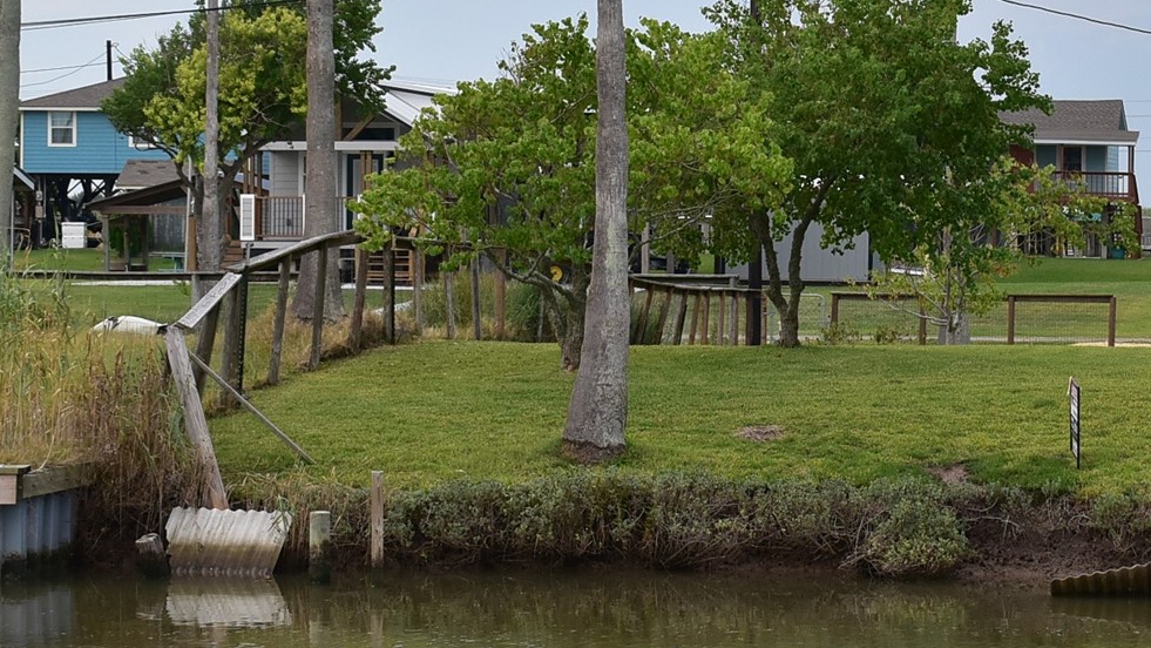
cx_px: 917
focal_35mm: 139
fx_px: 4243
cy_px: 339
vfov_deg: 8.7
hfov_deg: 15.4
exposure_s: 1/400
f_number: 11
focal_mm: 40
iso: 400
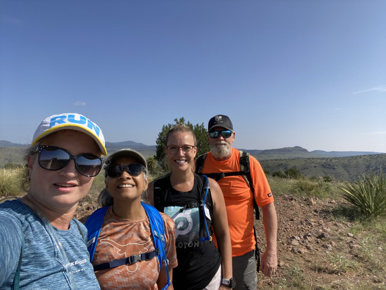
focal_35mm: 23
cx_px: 193
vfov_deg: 58.9
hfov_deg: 73.9
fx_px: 256
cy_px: 145
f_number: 2.2
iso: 25
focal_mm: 2.71
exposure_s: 1/794
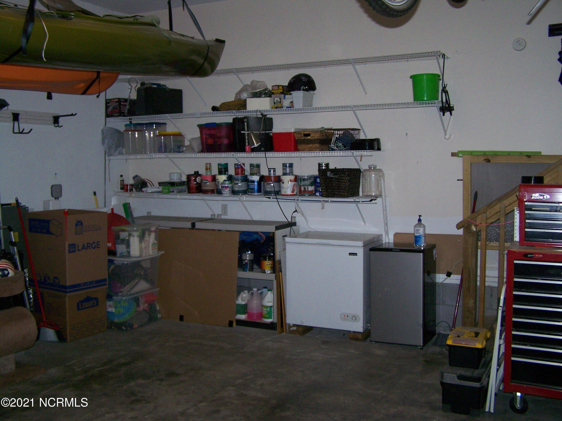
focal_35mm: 38
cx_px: 281
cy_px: 210
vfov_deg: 37.7
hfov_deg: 49.0
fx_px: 617
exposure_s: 1/60
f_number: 2.8
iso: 160
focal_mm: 6.3
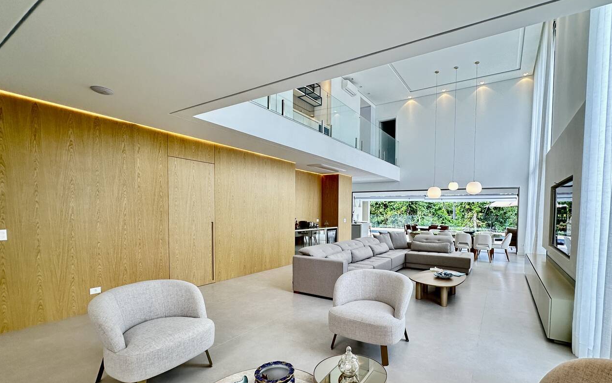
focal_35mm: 17
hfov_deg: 94.0
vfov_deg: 67.6
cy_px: 222
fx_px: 284
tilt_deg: -1.0
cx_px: 340
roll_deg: -0.5
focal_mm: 2.22
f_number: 2.2
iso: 125
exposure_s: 1/120
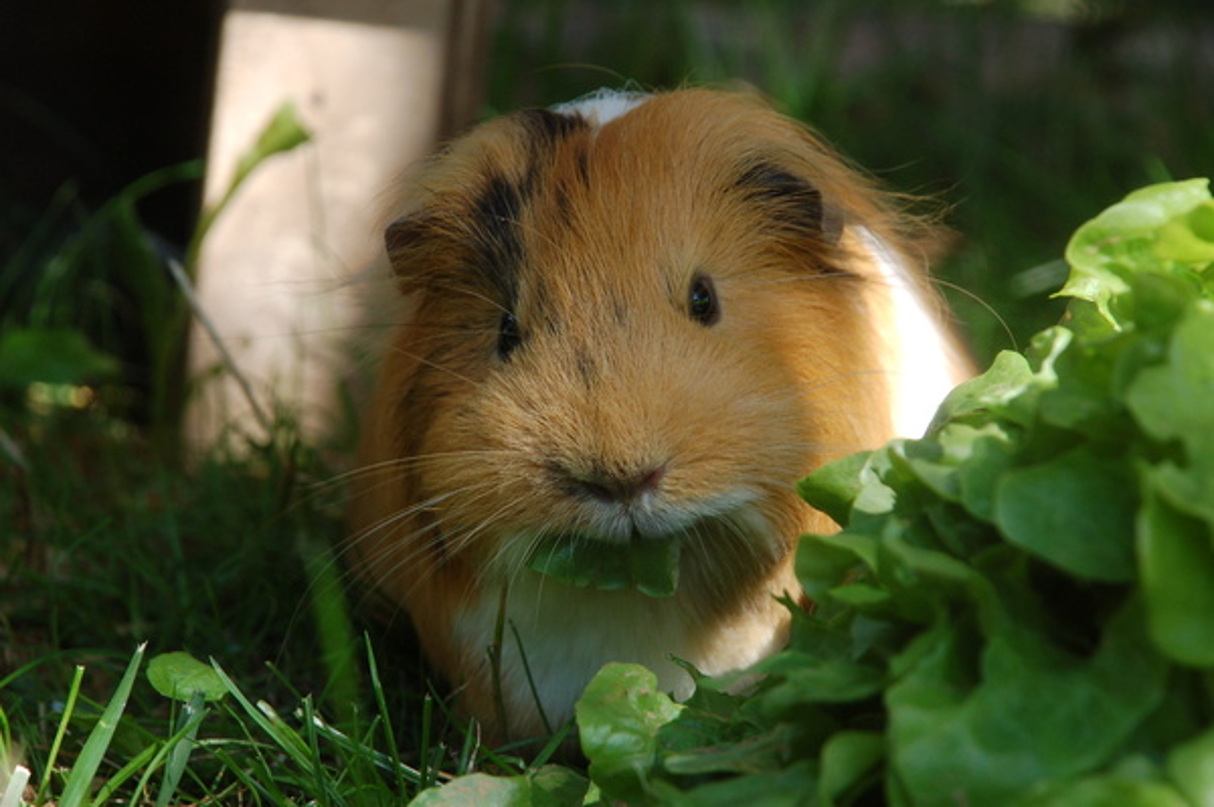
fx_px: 6823
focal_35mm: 202
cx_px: 607
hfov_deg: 10.2
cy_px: 404
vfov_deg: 6.8
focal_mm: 135
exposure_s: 1/125
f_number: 8
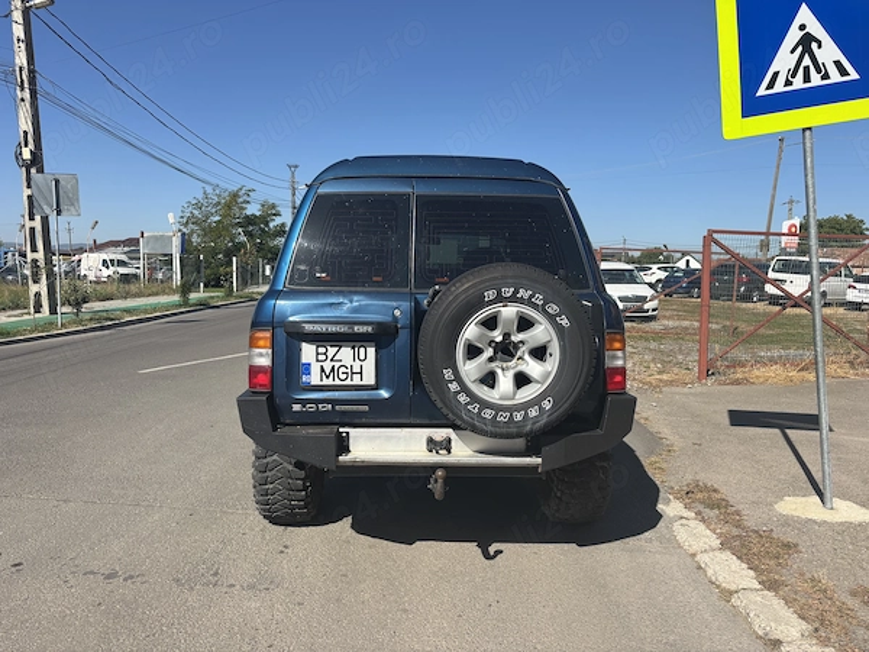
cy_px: 326
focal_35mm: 26
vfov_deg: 53.1
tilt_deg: -4.8
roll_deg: -1.0
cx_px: 434
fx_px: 653
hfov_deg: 67.3
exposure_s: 1/3534
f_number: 1.6
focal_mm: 5.96
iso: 50
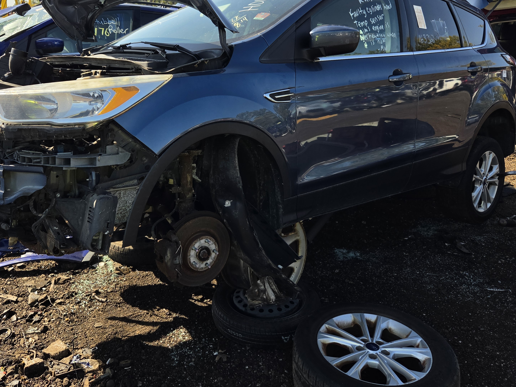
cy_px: 122
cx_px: 214
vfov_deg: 43.4
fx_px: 477
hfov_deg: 56.5
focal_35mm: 32
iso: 80
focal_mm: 5.4
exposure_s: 1/2628
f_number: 1.8
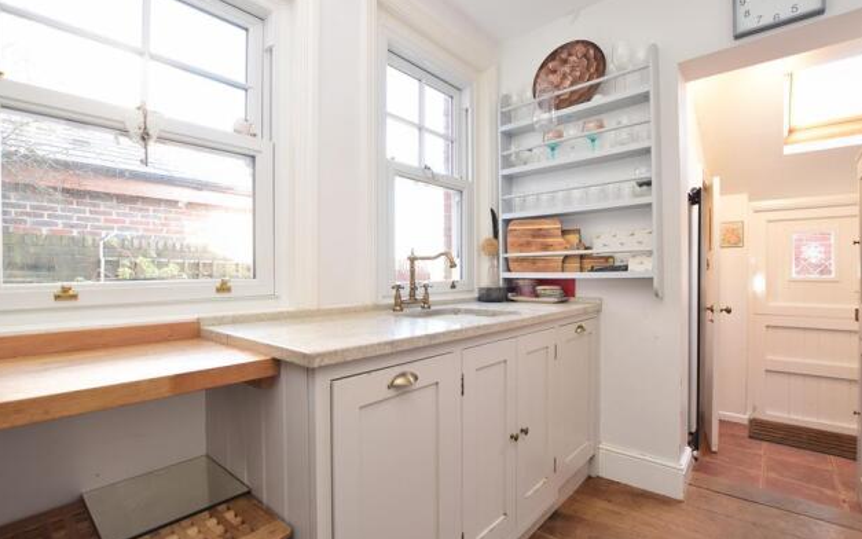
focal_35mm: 16
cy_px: 272
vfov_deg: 71.3
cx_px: 421
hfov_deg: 97.8
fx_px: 376
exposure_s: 1/30
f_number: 7.1
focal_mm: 10
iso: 400
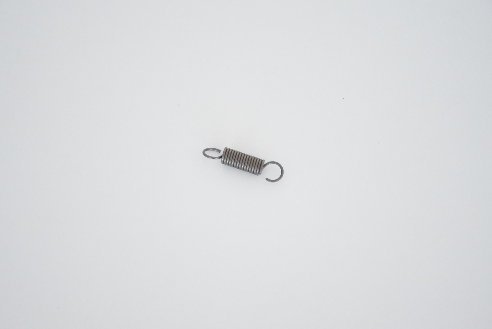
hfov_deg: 31.9
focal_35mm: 63
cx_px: 246
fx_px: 862
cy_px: 164
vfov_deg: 21.6
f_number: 4.8
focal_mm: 42
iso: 6400
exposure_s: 1/320
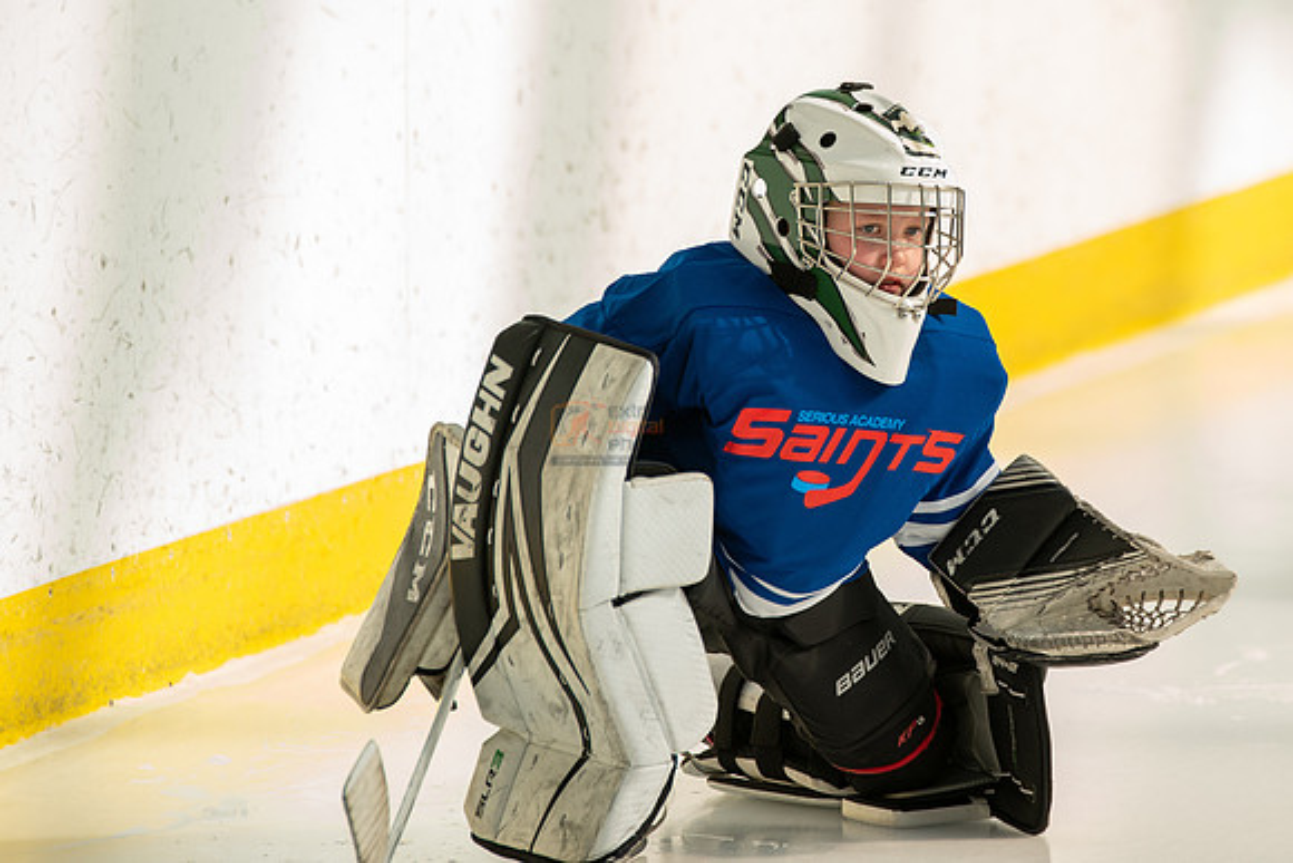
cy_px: 270
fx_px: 14812
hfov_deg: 5.0
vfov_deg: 3.3
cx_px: 889
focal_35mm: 412
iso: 1000
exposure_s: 1/1250
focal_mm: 300
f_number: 3.5
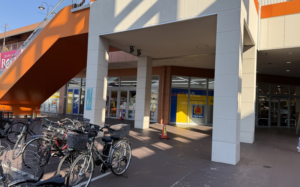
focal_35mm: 26
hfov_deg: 70.4
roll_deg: -2.9
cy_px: 95
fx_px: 213
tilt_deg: +3.1
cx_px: 148
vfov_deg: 47.6
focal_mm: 6.76
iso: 80
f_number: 1.78
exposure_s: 1/1385
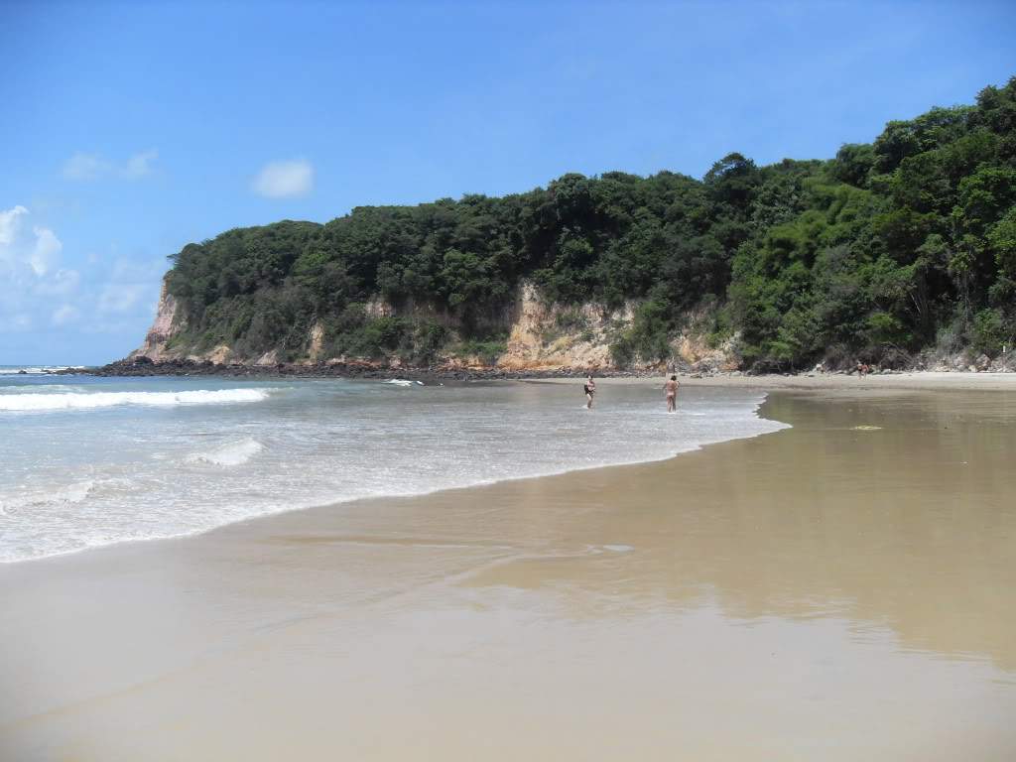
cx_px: 508
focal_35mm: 34
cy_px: 381
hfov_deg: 54.0
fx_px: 998
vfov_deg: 41.8
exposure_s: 1/350
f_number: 7
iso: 80
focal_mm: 6.3
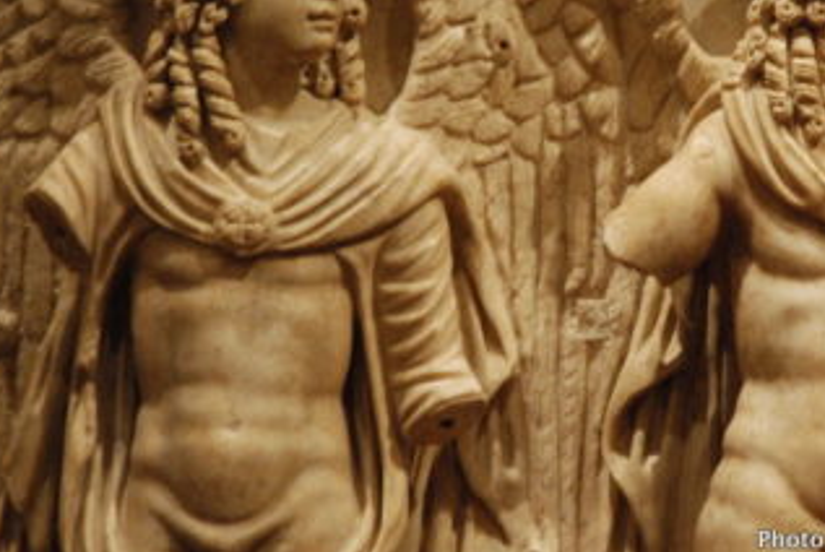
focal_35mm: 142
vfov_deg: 9.7
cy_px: 142
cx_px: 570
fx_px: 3257
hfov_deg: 14.4
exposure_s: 1/40
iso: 1600
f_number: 4.5
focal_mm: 60
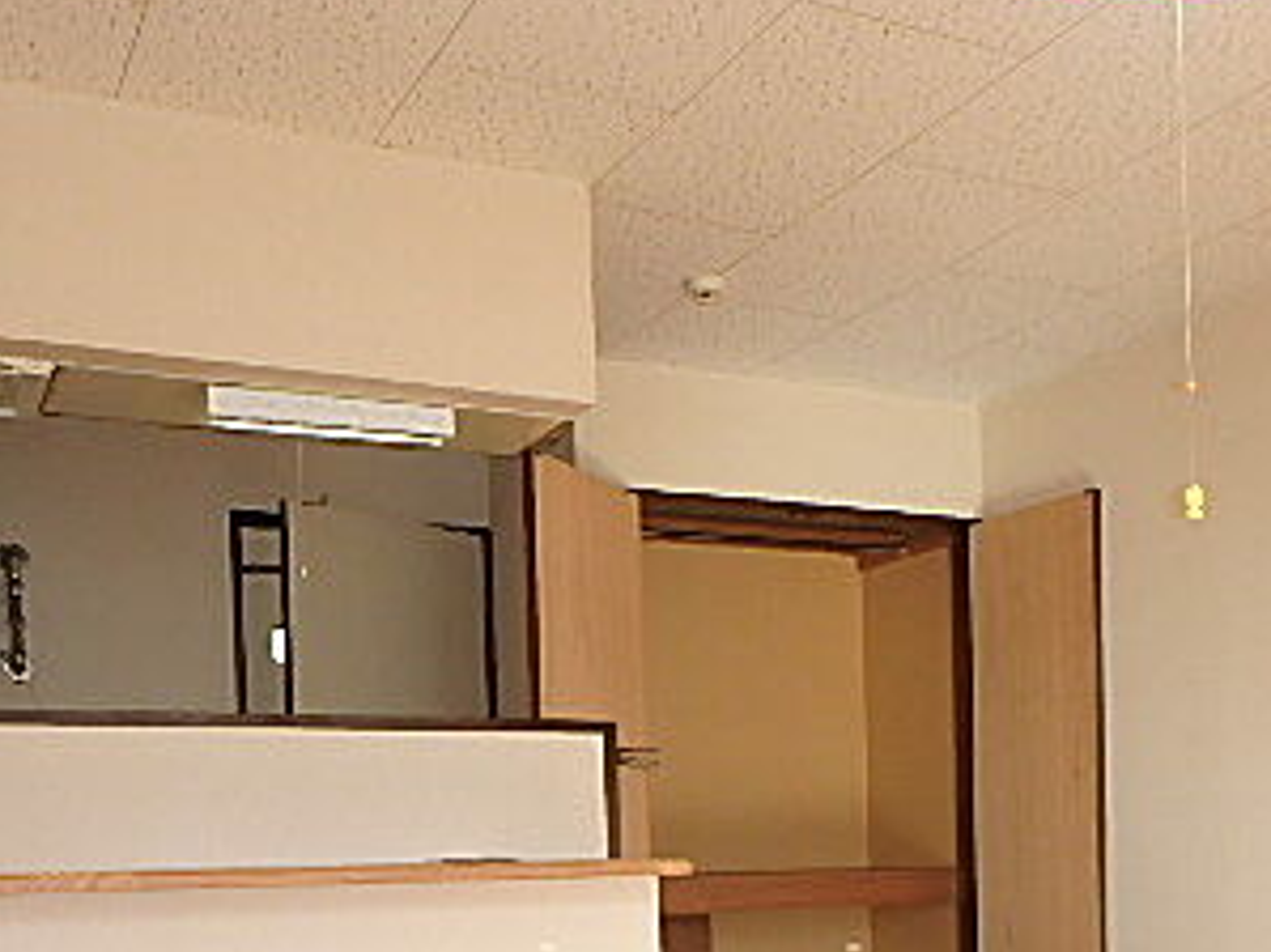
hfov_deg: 41.7
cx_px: 812
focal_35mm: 45
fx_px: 1652
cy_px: 994
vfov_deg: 29.6
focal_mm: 3.7
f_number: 3.5
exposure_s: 1/60
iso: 125
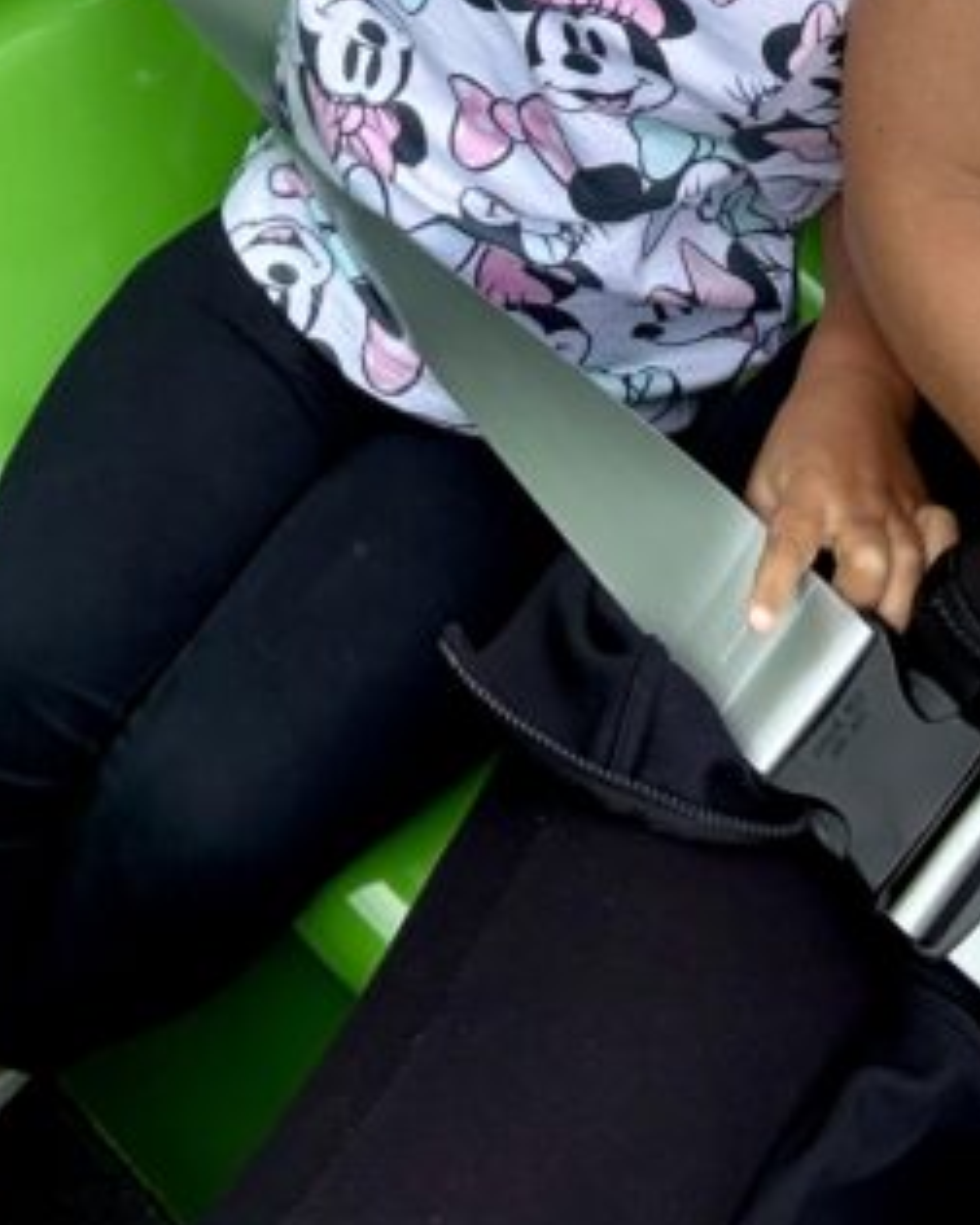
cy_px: -614
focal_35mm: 73
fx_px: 2647
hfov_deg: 21.0
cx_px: 509
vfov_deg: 21.7
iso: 25
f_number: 1.9
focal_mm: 2.69
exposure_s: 1/274
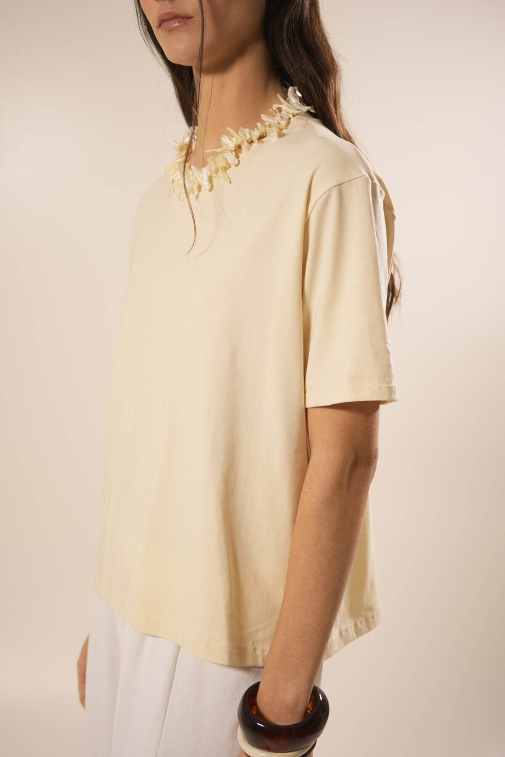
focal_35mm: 50
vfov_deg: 39.6
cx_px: 252
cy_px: 378
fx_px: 1052
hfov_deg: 27.0
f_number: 3.5
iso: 400
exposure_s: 1/50
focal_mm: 50
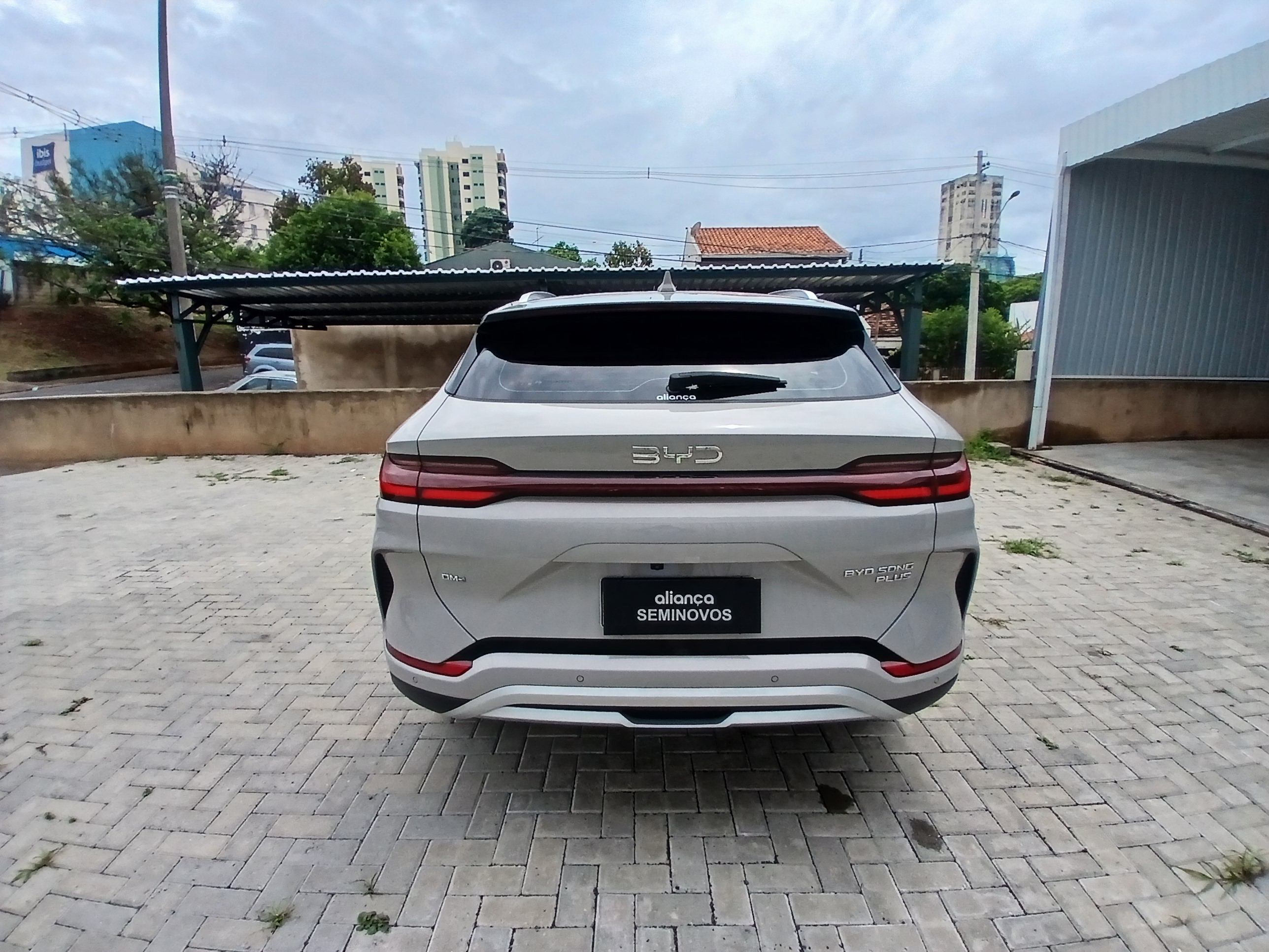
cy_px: 476
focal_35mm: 17
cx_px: 634
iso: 50
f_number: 2.2
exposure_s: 1/1248
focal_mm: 1.4
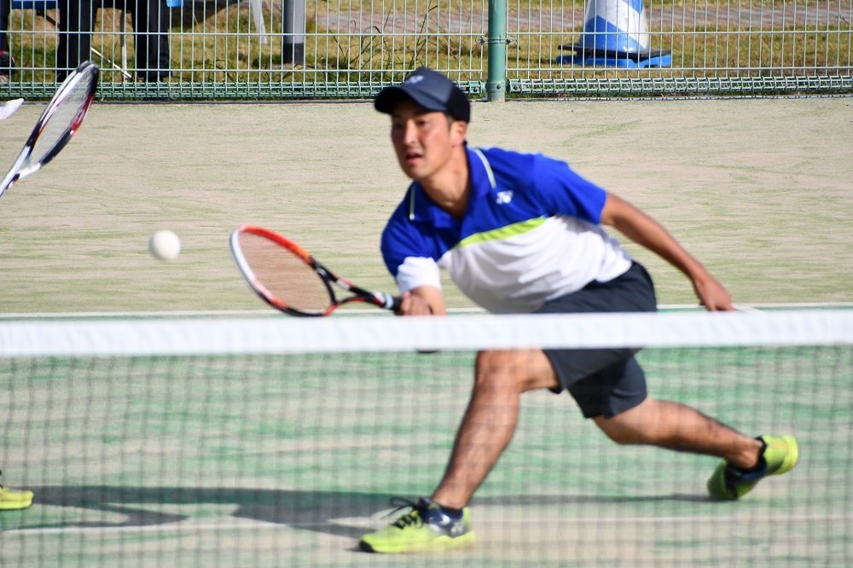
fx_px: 12316
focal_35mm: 520
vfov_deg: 2.6
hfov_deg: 4.0
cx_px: 426
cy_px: 284
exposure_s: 1/2000
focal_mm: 260
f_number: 6.3
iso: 400
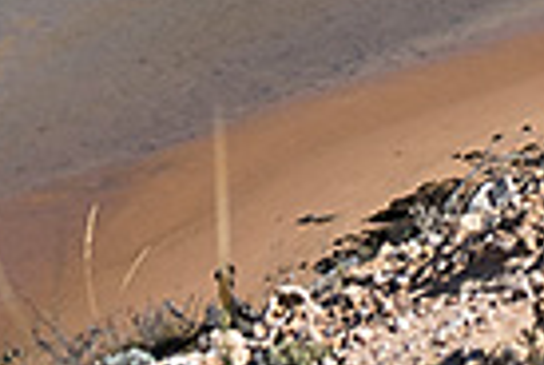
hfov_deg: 5.5
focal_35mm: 373
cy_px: -954
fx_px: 5649
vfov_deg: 3.6
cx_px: 671
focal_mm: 50
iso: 400
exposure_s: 1/4000
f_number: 8
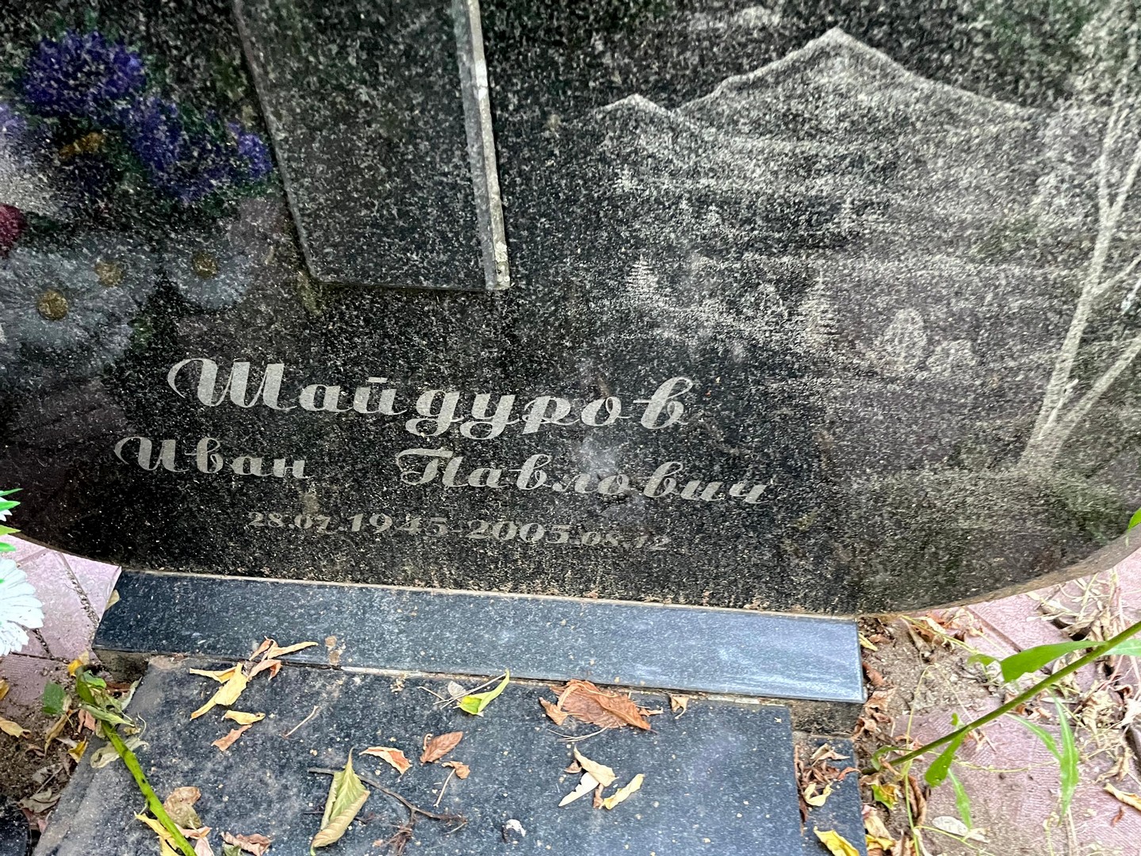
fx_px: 857
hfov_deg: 67.3
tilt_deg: -48.9
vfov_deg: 53.1
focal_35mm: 26
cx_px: 570
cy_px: 428
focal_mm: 4.2
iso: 500
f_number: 1.6
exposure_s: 1/44
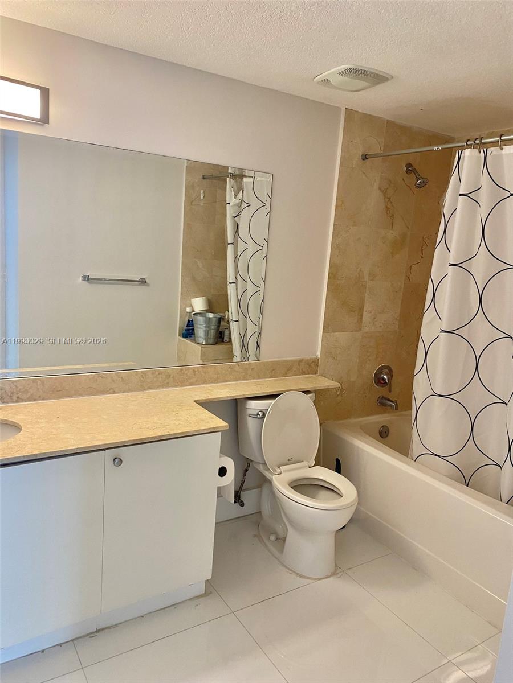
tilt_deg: -8.2
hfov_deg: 53.1
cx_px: 256
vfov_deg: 67.3
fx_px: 514
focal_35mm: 26
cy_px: 342
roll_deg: -3.9
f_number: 1.8
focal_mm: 4.25
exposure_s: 1/60
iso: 100
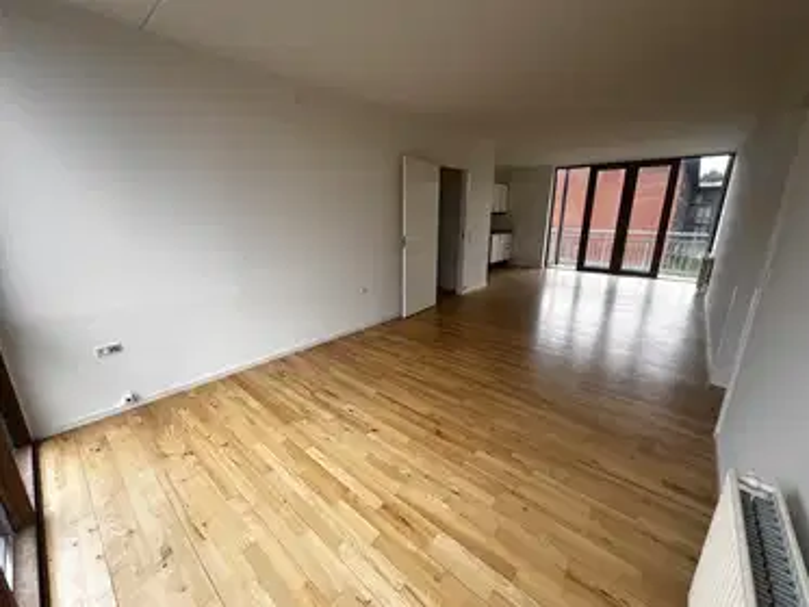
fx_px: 304
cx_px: 404
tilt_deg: -15.5
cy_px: 304
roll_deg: -0.3
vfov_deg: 89.9
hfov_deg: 106.2
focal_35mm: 13
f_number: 1.8
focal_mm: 1.57
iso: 32
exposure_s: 1/185
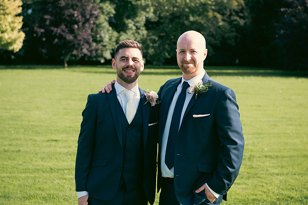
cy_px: 102
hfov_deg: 28.8
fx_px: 599
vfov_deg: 19.5
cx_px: 154
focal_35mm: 70
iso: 200
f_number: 5
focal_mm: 70
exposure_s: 1/640
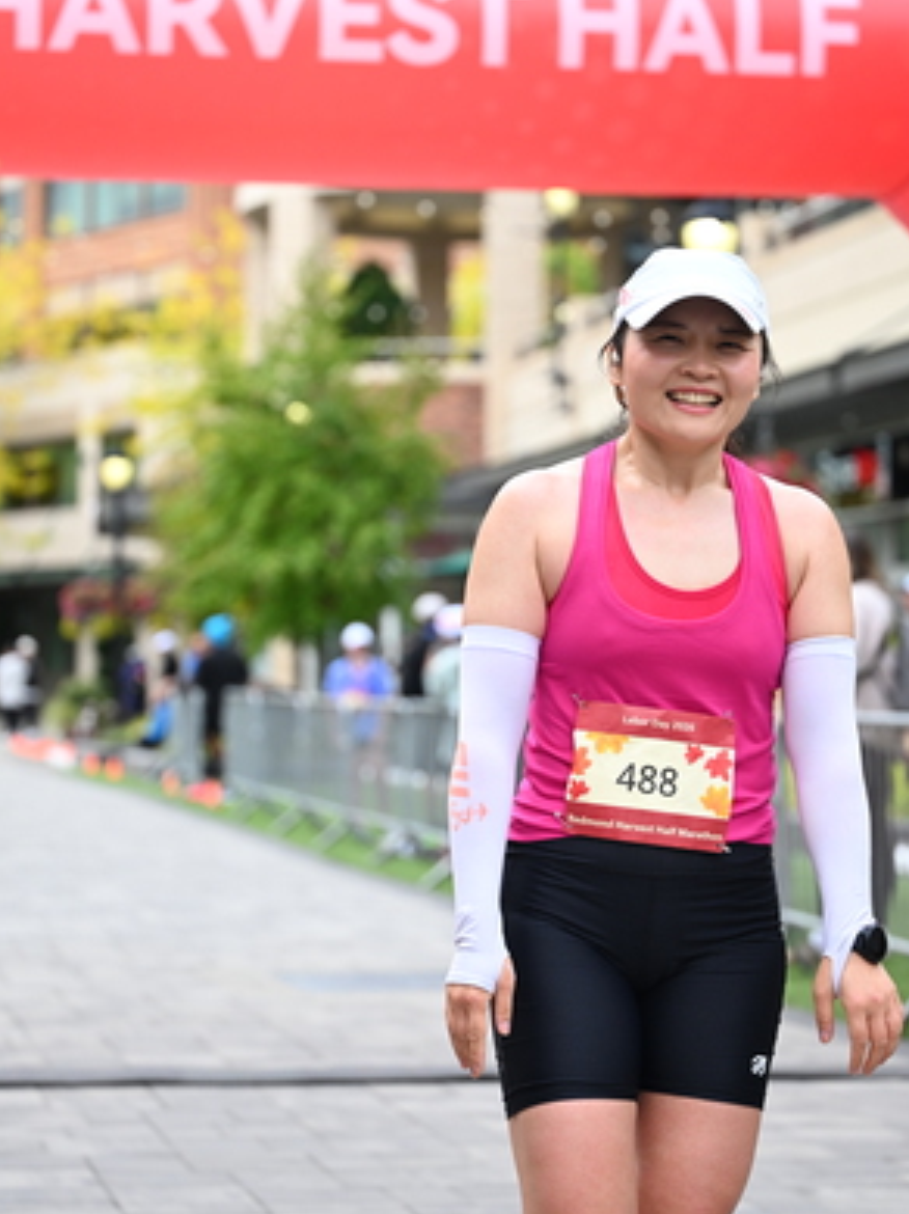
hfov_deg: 15.5
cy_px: 535
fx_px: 3330
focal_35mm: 95
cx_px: 490
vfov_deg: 20.7
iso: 640
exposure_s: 1/2000
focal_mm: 70
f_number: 2.8
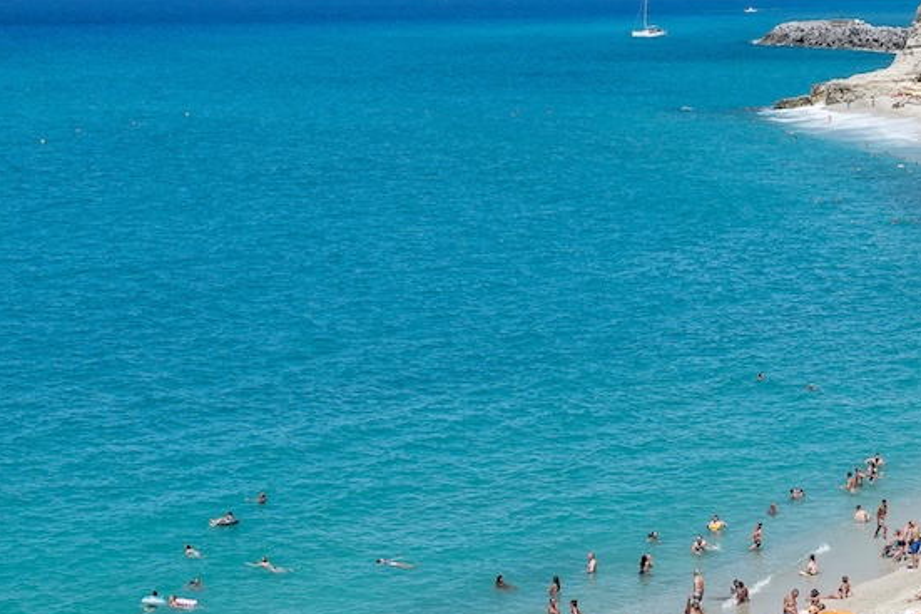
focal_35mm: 85
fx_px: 2174
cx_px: 543
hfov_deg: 23.9
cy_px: 532
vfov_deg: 15.9
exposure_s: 1/2000
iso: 400
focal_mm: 14.16
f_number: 5.6
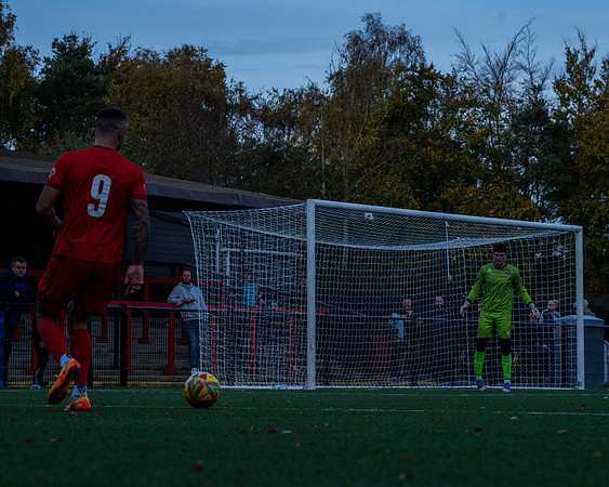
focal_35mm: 158
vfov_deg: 9.8
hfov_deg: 12.2
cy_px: 241
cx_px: 366
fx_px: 2840
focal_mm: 135
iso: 800
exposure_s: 1/2000
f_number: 8
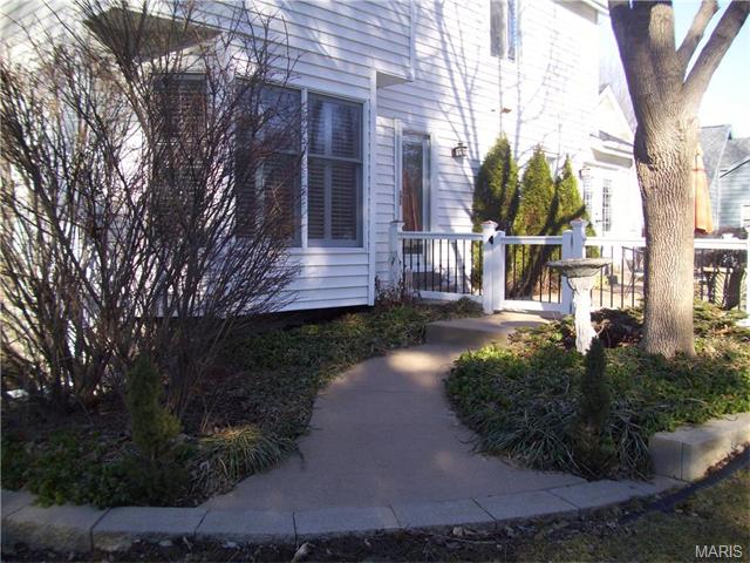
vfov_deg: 44.2
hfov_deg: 56.8
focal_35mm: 32
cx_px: 375
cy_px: 282
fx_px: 693
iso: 80
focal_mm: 5.7
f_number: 2.9
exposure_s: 1/250
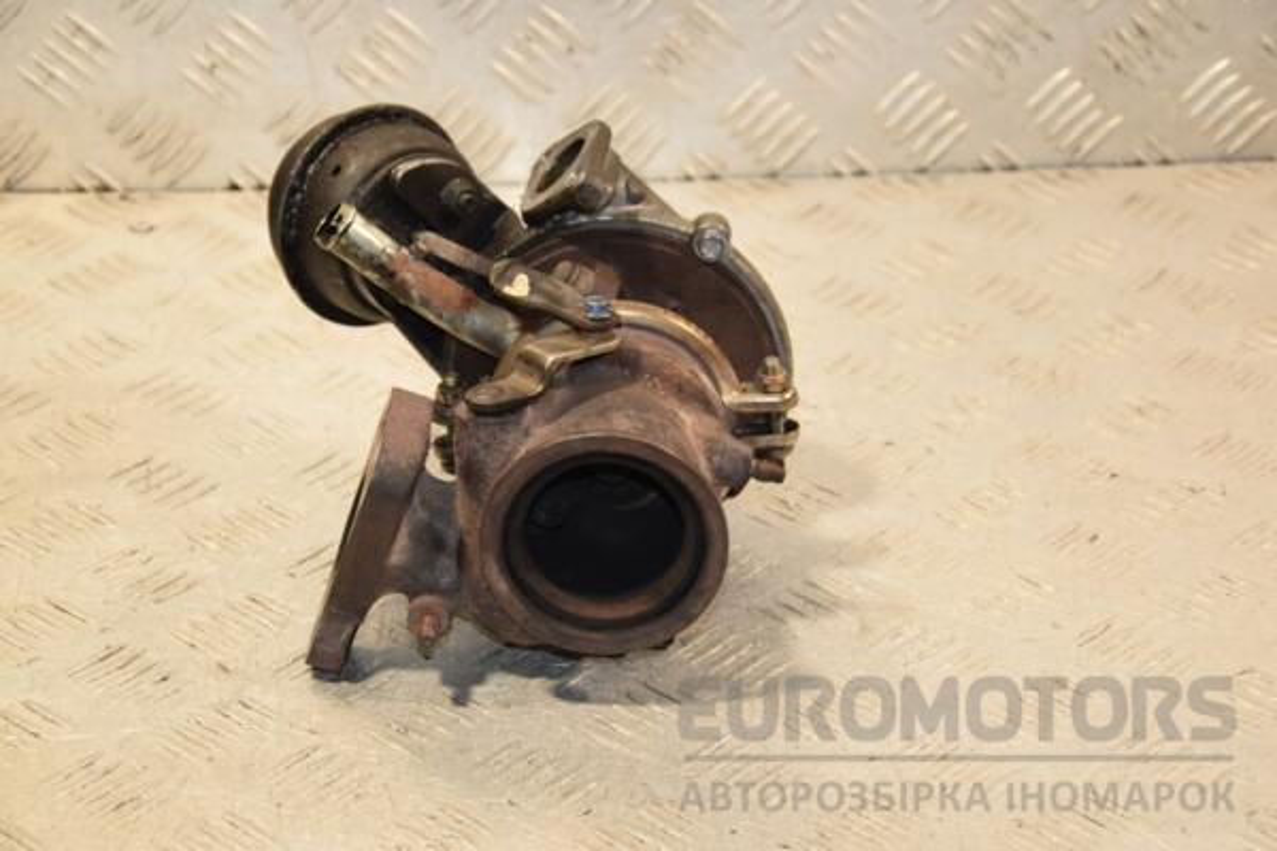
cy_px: 426
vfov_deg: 14.7
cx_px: 638
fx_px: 3299
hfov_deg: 21.9
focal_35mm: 93
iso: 800
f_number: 6.3
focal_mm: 62
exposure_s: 1/200
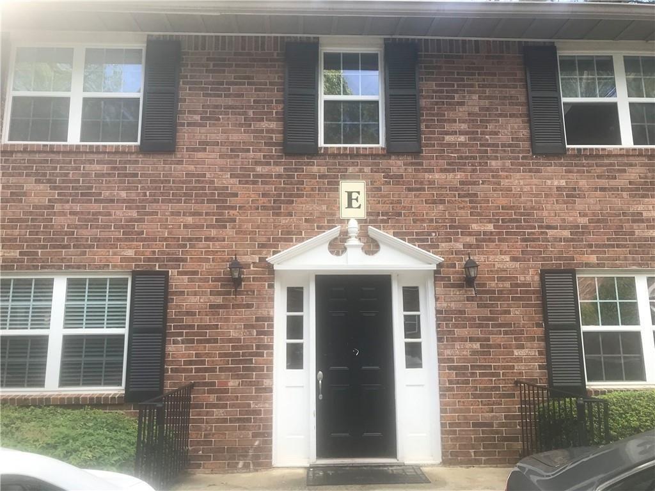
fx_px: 530
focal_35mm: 28
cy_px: 246
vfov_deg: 49.7
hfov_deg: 63.4
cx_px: 328
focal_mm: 3.99
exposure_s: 1/380
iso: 20
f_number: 1.8
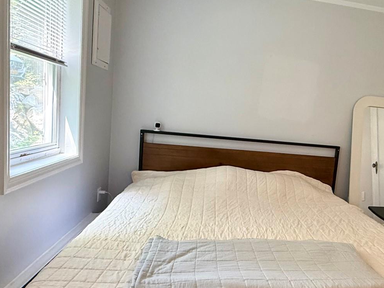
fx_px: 322
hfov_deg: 59.6
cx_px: 269
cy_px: 159
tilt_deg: -7.0
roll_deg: -6.4
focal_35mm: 29
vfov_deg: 48.2
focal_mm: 2.22
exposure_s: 1/60
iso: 320
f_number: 2.2
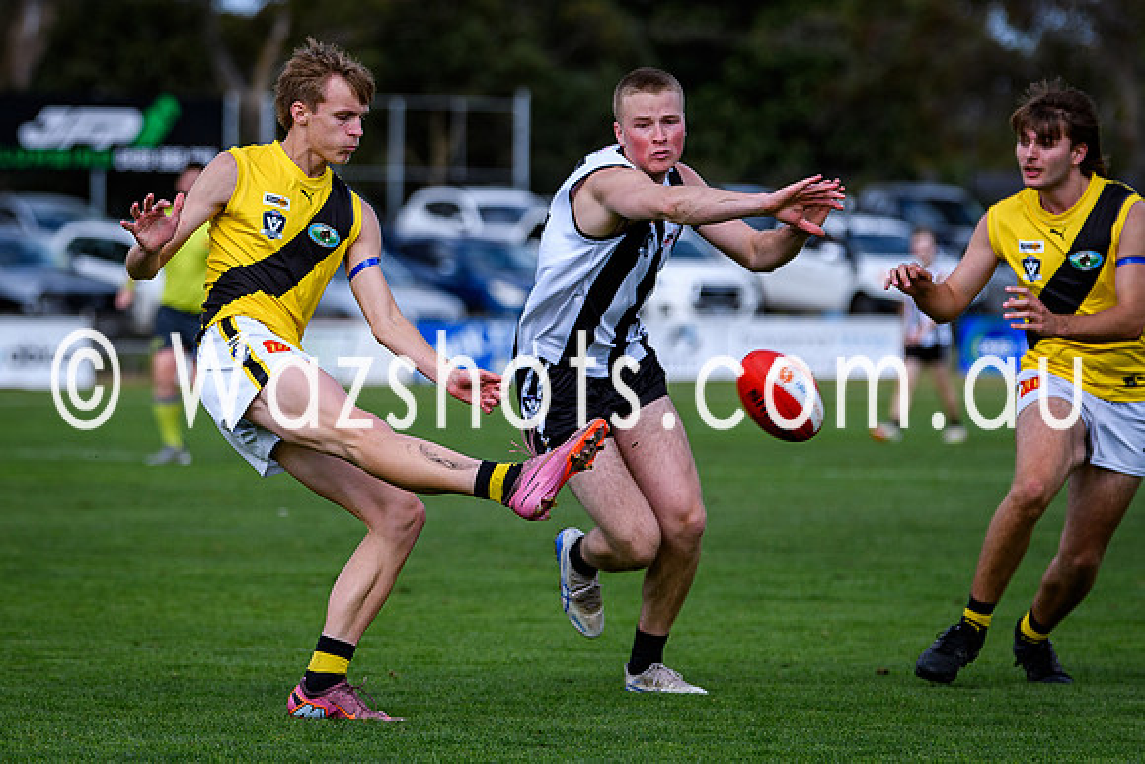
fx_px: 10263
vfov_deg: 4.3
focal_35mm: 323
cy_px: 308
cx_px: 403
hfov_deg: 6.4
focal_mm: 140
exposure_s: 1/2000
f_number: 2.8
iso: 140
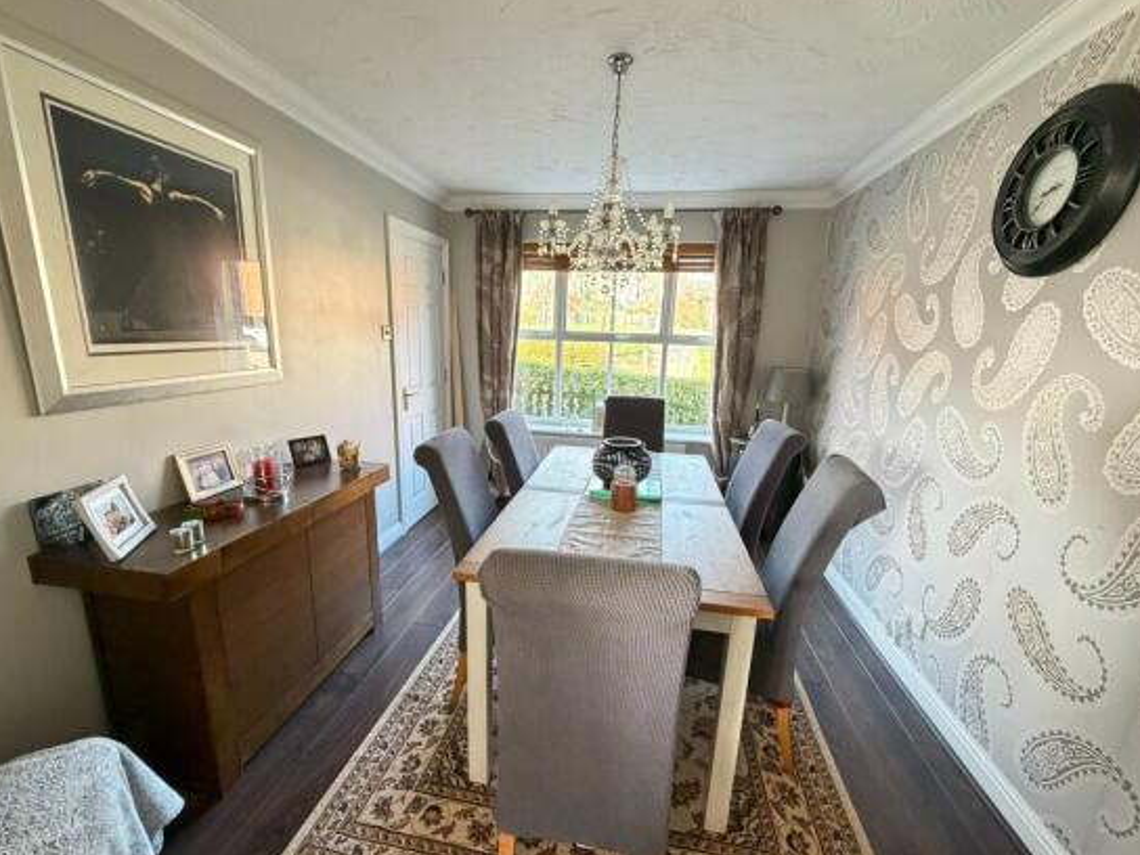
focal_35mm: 15
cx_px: 558
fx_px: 494
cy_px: 445
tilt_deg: -12.4
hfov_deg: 98.2
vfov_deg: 81.7
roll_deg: -1.2
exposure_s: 1/60
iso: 500
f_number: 2.2
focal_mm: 2.22
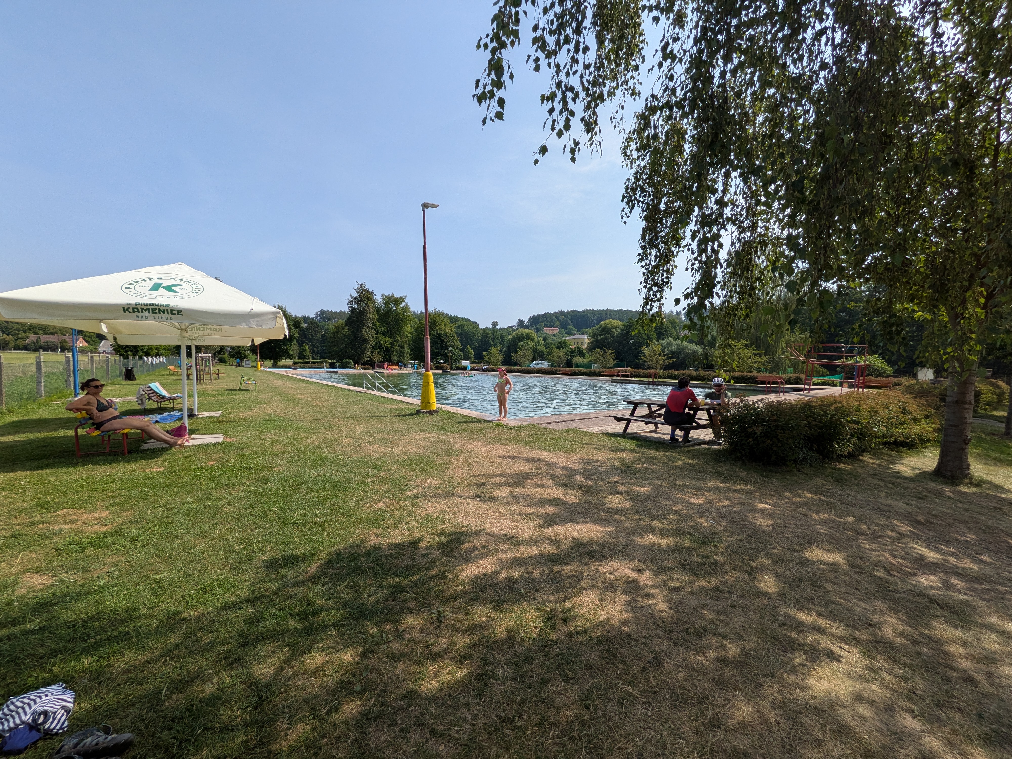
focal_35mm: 14
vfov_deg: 85.7
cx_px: 506
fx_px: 409
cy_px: 380
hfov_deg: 102.1
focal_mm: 1.85
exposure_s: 1/1887
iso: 52
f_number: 2.2
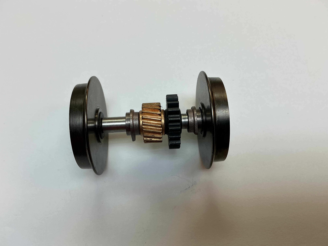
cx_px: 164
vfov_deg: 48.2
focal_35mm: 29
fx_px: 275
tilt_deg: -71.6
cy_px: 123
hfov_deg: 61.7
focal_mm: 3
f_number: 1.8
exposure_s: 1/120
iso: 32
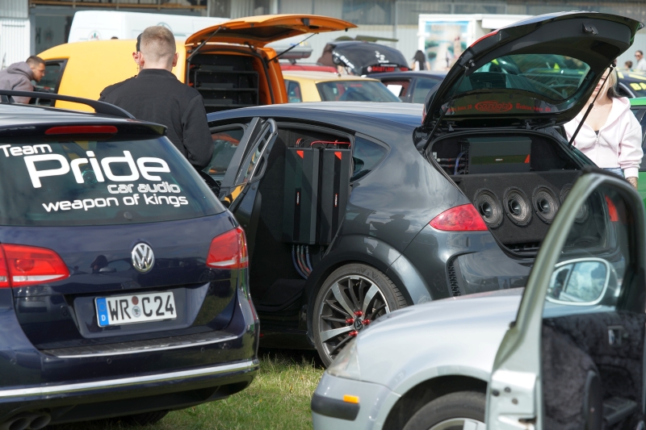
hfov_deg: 15.8
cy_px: 215
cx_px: 323
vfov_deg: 10.5
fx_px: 2332
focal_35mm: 130
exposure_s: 1/400
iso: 250
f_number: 7.1
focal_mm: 130
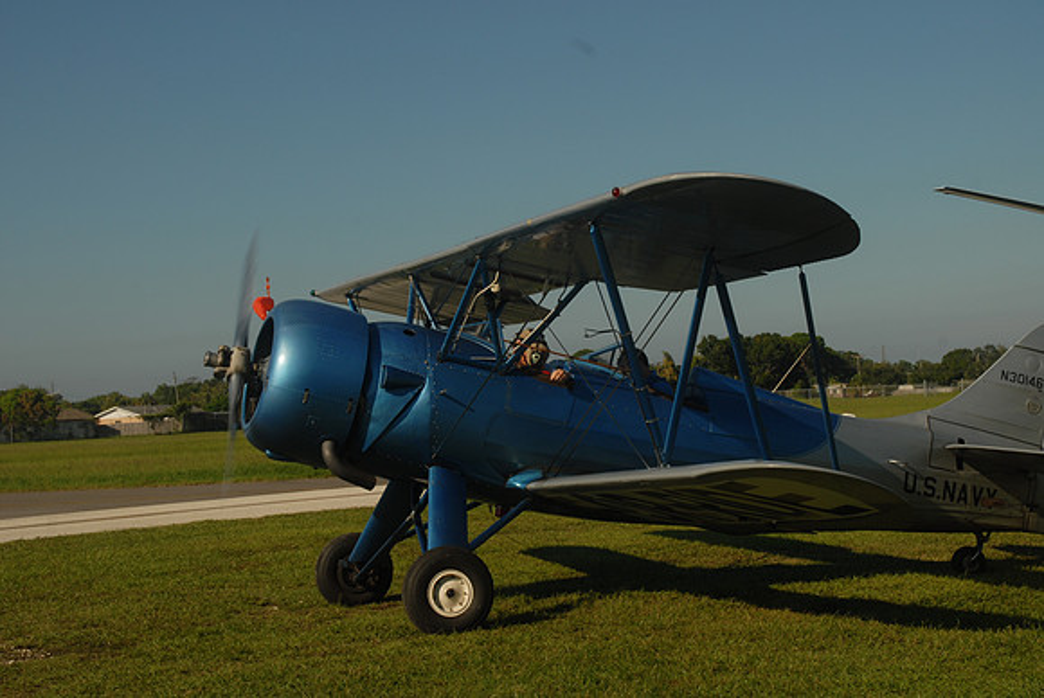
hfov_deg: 29.8
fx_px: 1959
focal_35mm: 68
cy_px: 349
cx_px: 522
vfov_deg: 20.2
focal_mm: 45
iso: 100
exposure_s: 1/250
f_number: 11
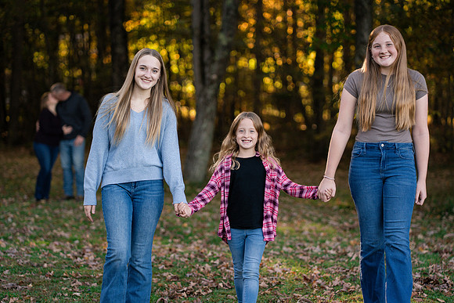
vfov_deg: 14.4
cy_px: 170
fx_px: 1202
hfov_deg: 21.4
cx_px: 233
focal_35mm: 95
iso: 320
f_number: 2.2
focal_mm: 85
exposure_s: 1/1000
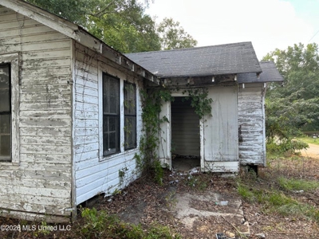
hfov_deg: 67.3
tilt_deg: +1.0
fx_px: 240
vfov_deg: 53.1
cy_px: 120
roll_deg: +1.1
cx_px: 160
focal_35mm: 26
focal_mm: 5.7
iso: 40
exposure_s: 1/266
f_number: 1.5
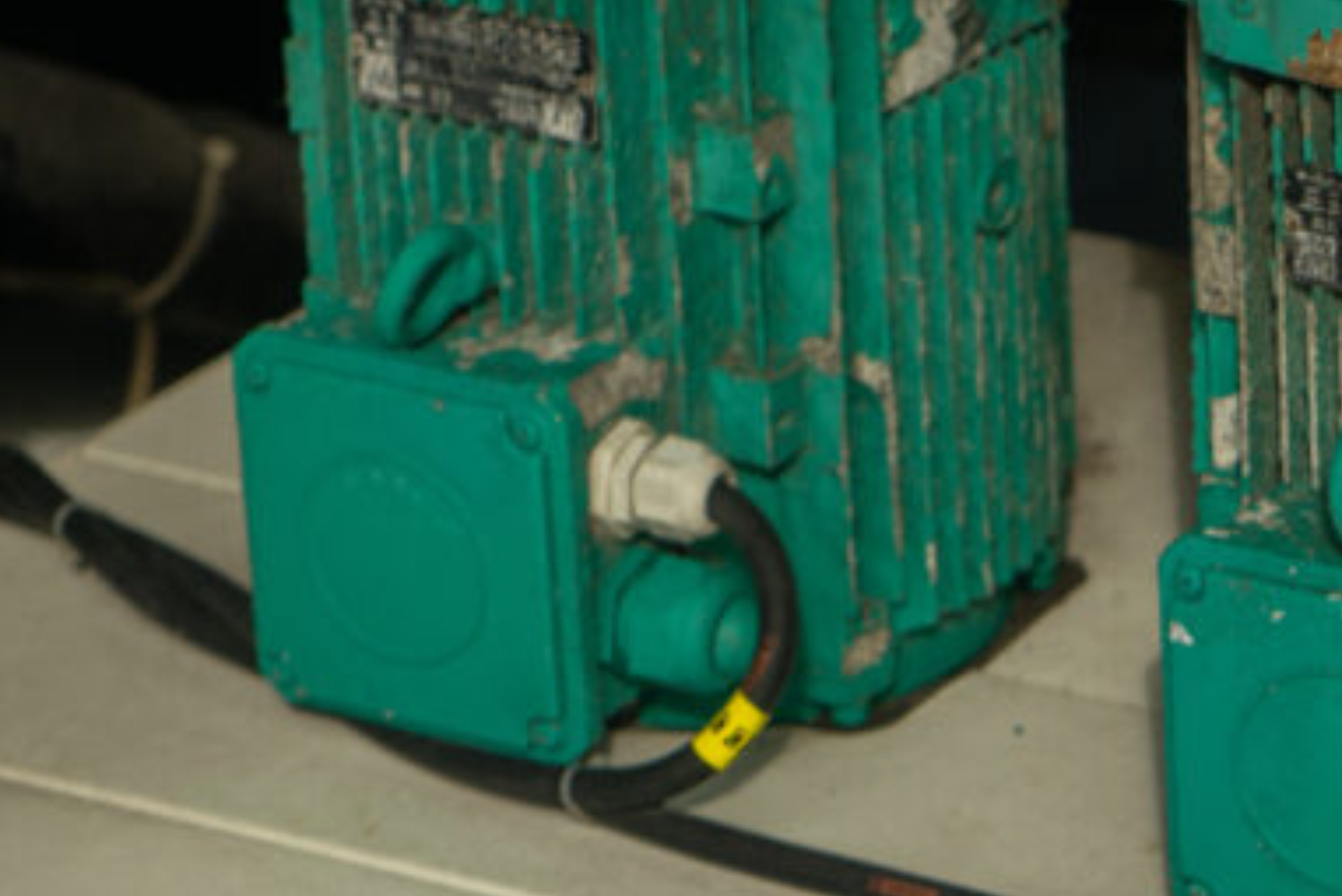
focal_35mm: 185
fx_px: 6899
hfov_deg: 11.0
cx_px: 1314
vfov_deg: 7.4
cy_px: 104
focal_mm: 69
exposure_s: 1/1250
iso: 320
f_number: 4
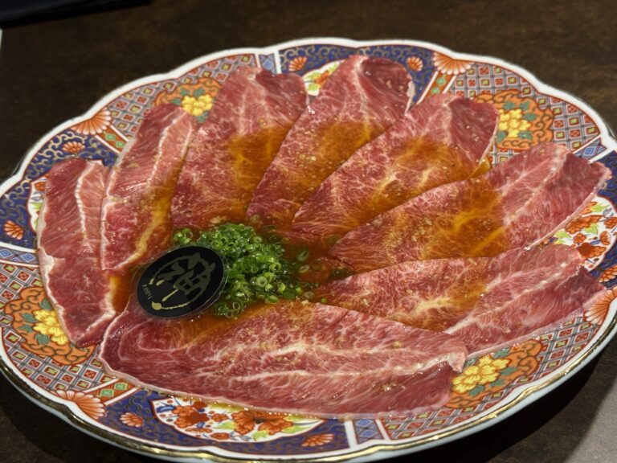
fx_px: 856
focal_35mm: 48
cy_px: 232
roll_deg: +6.9
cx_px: 308
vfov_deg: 30.3
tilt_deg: -39.3
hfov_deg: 39.7
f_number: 1.78
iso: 125
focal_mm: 6.76
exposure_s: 1/60
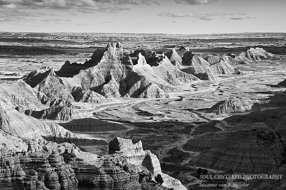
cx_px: 143
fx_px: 666
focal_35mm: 84
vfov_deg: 16.2
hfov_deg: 24.2
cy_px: 95
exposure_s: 1/125
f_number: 13
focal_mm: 56
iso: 160
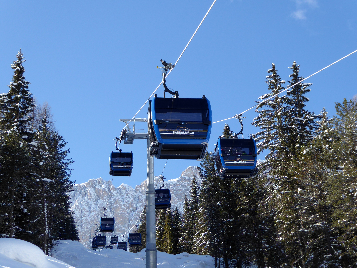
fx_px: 815
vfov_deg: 18.7
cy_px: 134
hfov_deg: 24.7
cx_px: 178
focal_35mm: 79
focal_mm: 13.2
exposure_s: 1/250
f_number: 4.6
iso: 80
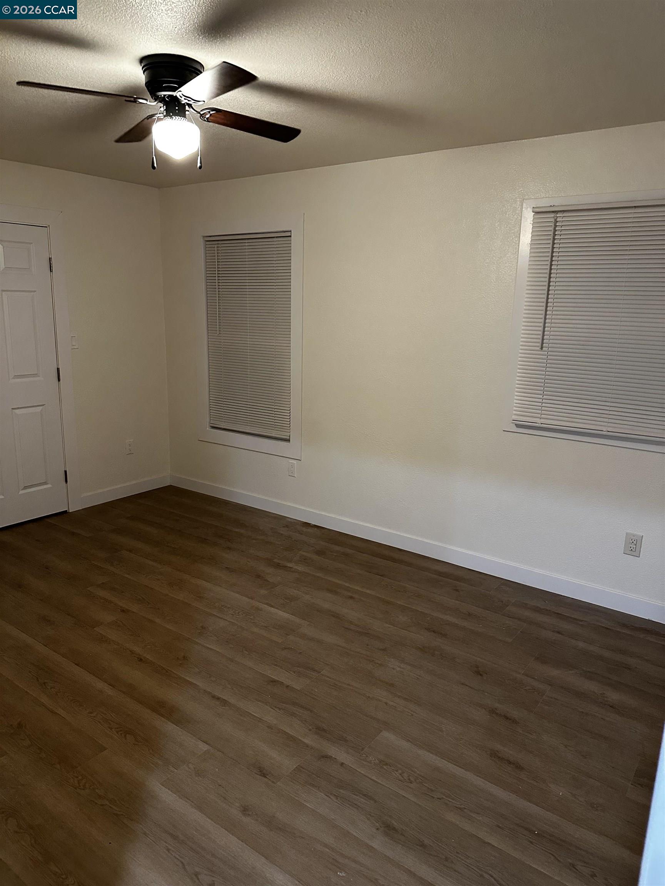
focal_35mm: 24
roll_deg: -1.3
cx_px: 332
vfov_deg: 71.6
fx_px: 615
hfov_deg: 56.8
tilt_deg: -12.7
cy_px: 443
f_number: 1.78
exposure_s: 1/60
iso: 400
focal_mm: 6.86
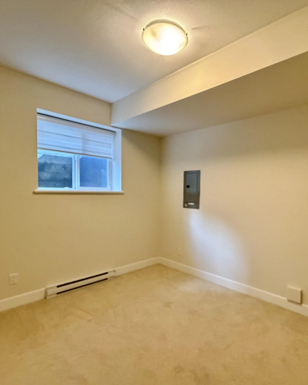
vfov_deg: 83.2
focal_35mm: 19
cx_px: 186
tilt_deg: -2.3
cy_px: 200
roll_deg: -0.8
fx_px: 216
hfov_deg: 70.1
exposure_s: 1/60
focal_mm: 2.22
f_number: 2.2
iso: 640
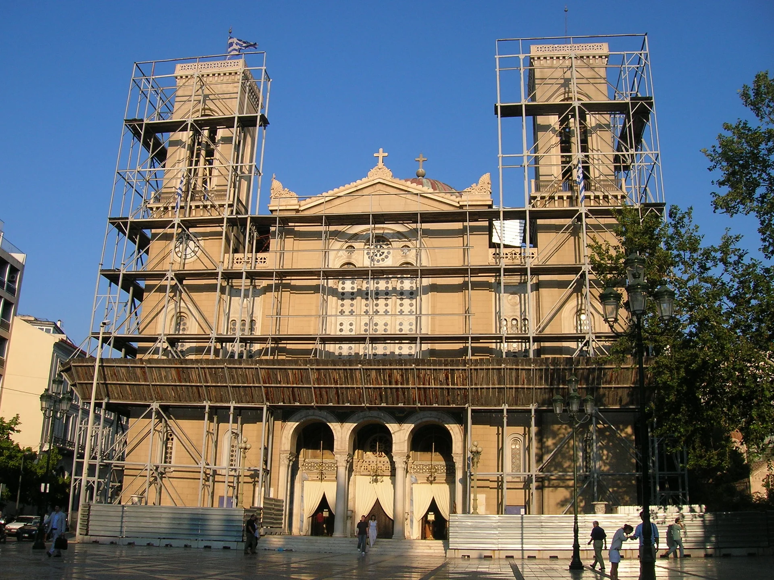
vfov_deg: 41.7
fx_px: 760
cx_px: 387
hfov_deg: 54.0
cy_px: 290
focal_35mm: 34
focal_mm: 5.7
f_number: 4.9
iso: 50
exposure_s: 1/426
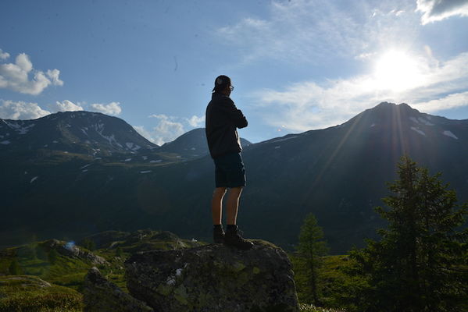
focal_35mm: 27
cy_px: 156
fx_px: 351
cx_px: 234
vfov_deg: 48.0
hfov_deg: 67.4
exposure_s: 1/1000
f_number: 16
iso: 400
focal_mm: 27
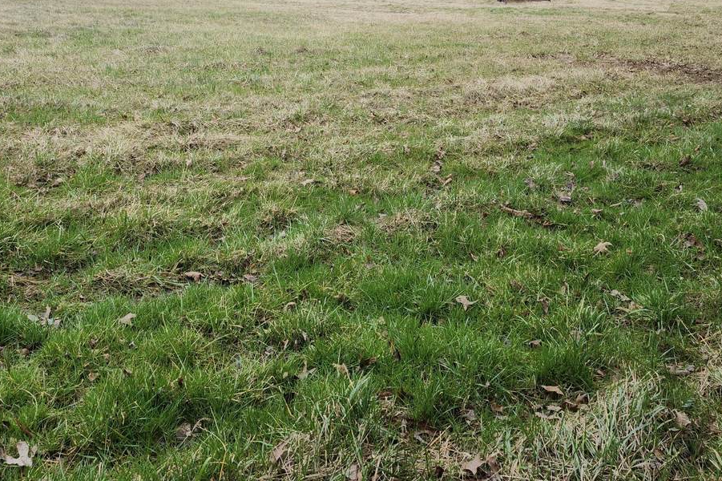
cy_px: 187
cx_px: 298
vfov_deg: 38.7
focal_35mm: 34
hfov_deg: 55.5
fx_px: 682
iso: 25
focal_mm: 5.54
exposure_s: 1/711
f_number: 1.8
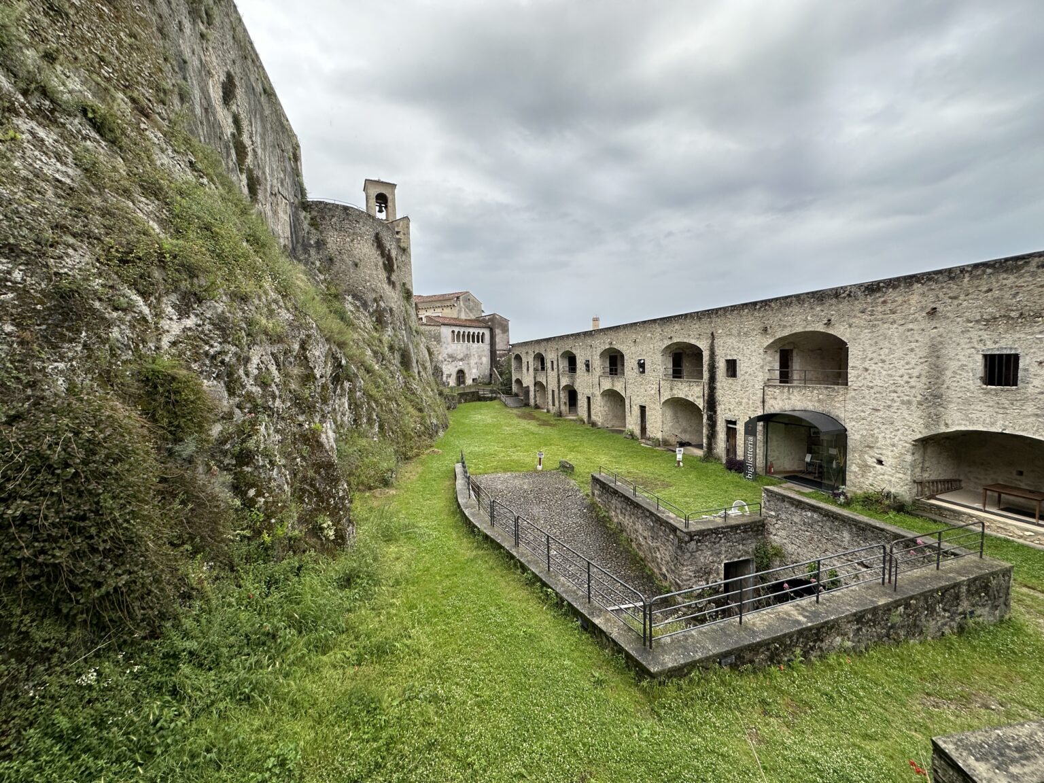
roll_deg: +2.1
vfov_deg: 85.7
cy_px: 392
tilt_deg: -4.7
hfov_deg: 102.1
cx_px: 522
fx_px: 422
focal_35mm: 14
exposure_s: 1/332
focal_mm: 2.22
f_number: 2.2
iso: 40
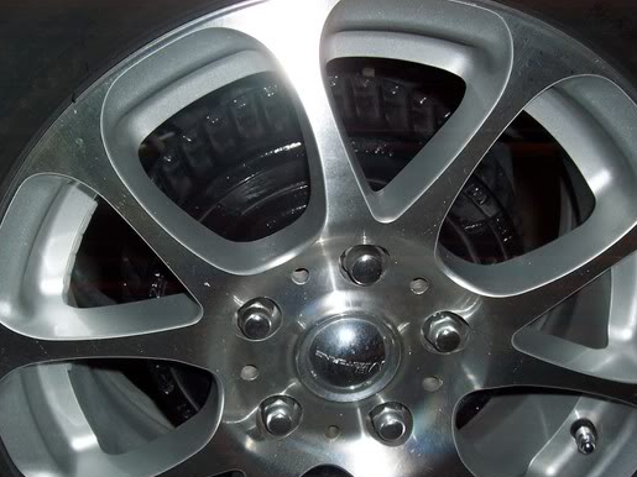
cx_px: 286
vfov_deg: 31.4
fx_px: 846
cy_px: 295
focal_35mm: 46
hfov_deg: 41.2
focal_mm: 5.6
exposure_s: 1/60
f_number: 2.8
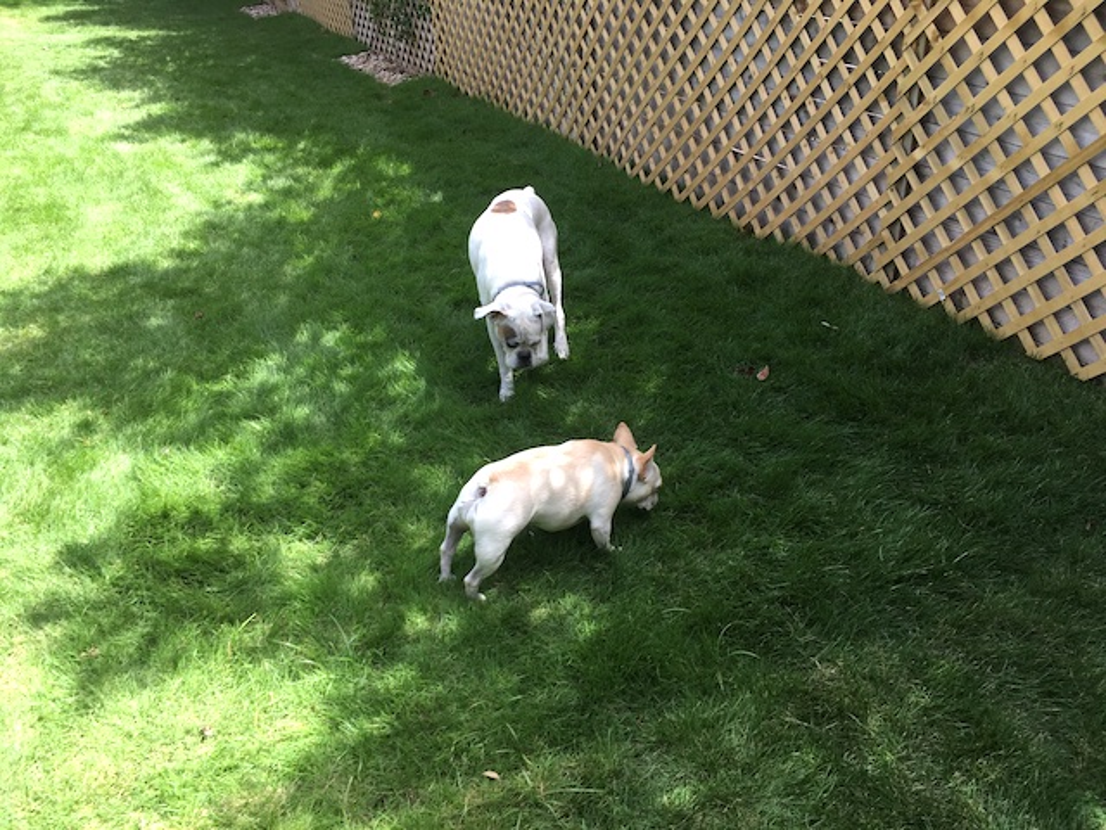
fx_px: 927
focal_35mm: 29
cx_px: 553
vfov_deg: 48.2
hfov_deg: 61.7
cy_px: 415
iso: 25
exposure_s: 1/200
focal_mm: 4.15
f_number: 2.2
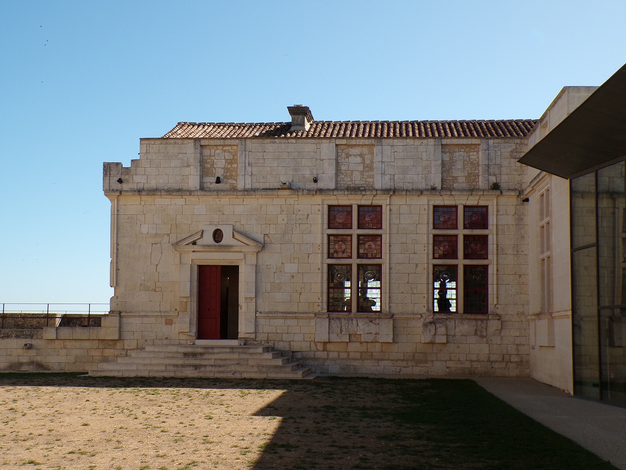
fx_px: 886
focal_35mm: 49
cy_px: 235
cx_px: 313
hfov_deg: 38.9
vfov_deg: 29.7
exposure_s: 1/350
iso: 100
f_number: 5.3
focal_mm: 8.7
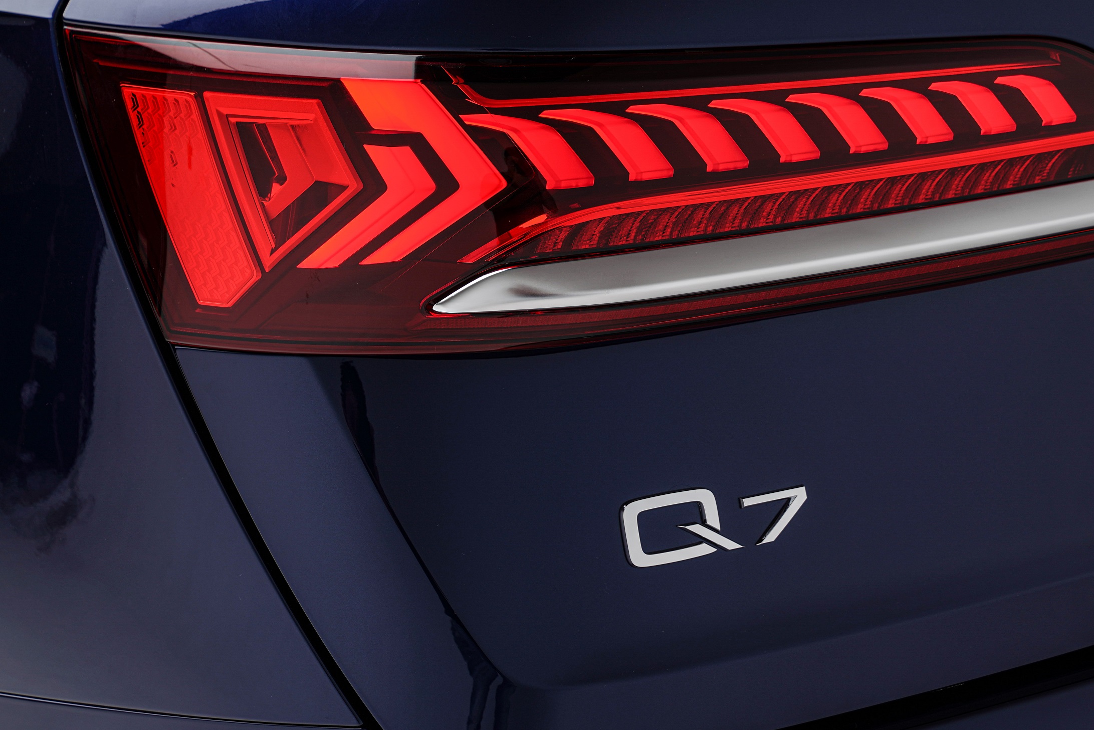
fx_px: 3100
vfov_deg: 13.4
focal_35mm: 102
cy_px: 275
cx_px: 740
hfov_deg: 19.9
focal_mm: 70
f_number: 6.3
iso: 50
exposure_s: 1/80
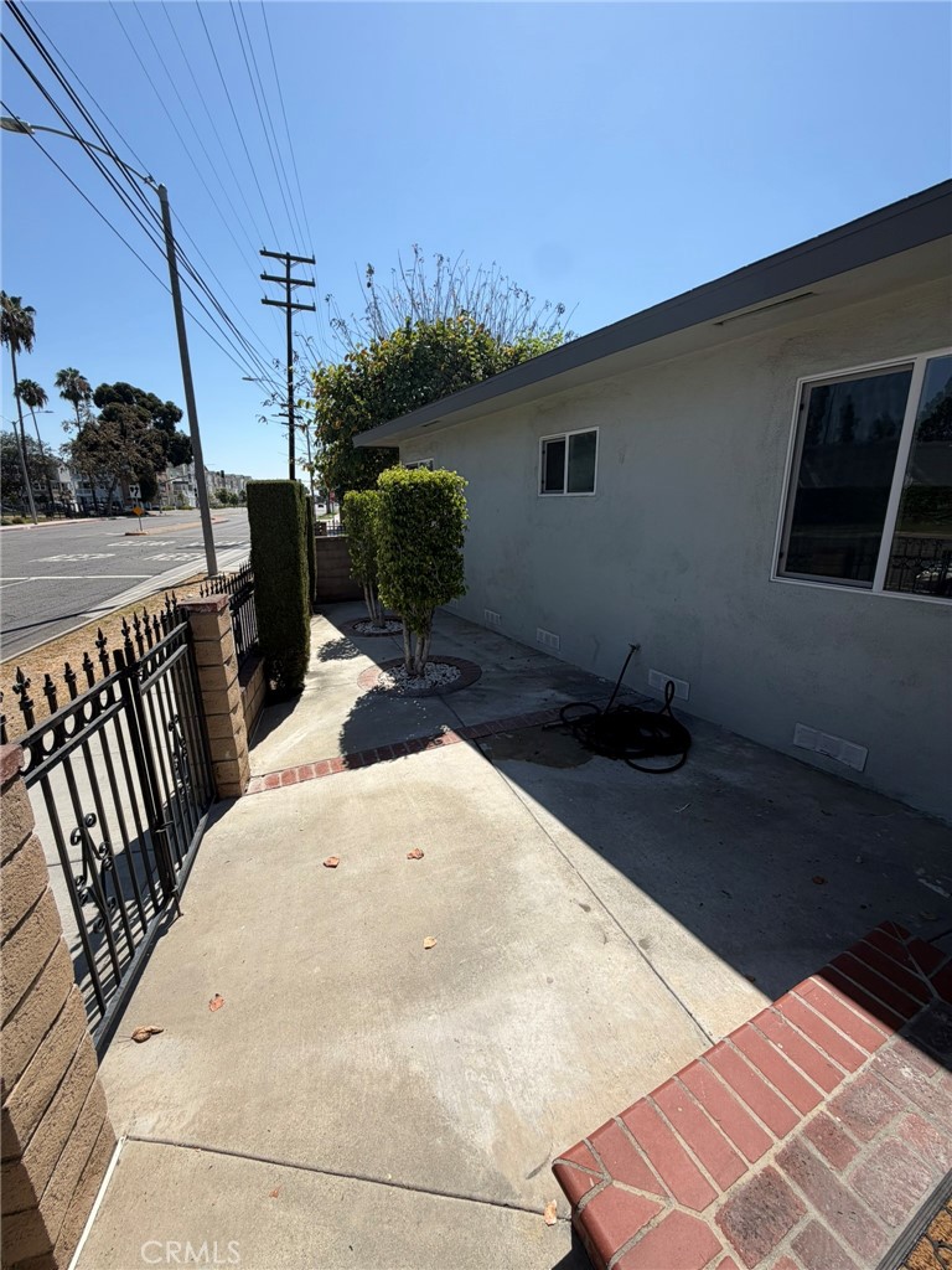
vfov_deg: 102.1
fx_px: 513
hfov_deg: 85.7
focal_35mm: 14
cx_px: 476
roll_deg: +1.5
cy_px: 635
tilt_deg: -13.1
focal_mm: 2.22
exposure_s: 1/970
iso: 20
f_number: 2.2
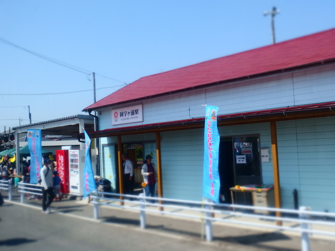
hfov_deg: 49.0
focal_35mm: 38
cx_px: 168
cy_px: 126
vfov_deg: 37.7
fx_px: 368
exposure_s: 1/1000
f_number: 4.5
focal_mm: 6.8
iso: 100
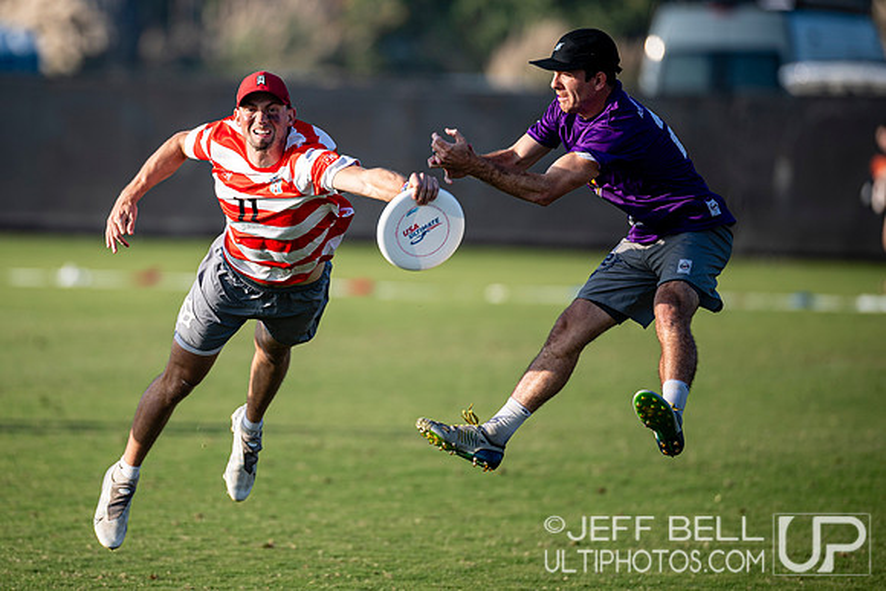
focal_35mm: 410
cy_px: 225
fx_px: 10086
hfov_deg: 5.0
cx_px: 342
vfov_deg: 3.4
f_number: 3.2
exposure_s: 1/1000
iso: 110
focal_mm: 300
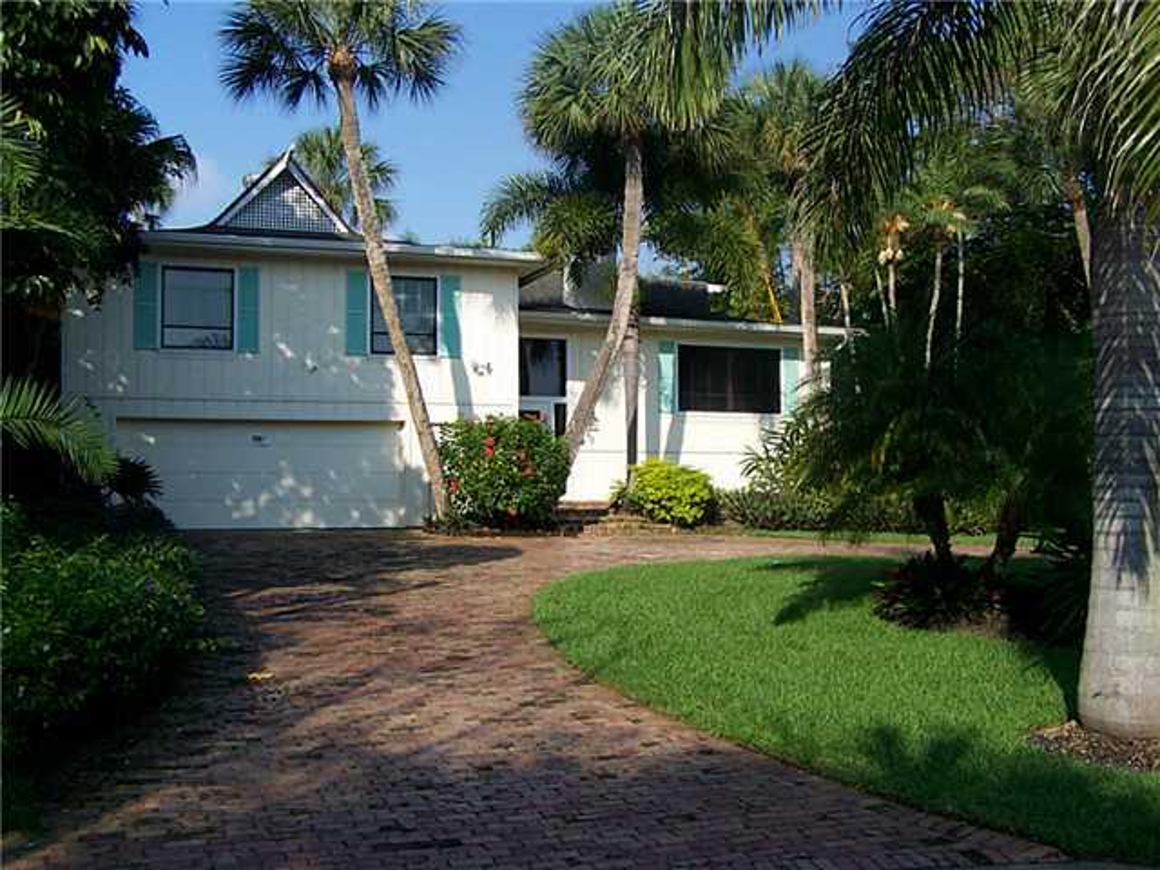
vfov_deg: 37.7
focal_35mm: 38
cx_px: 580
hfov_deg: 49.0
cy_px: 435
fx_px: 1273
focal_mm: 6.3
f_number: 4
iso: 64
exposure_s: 1/500
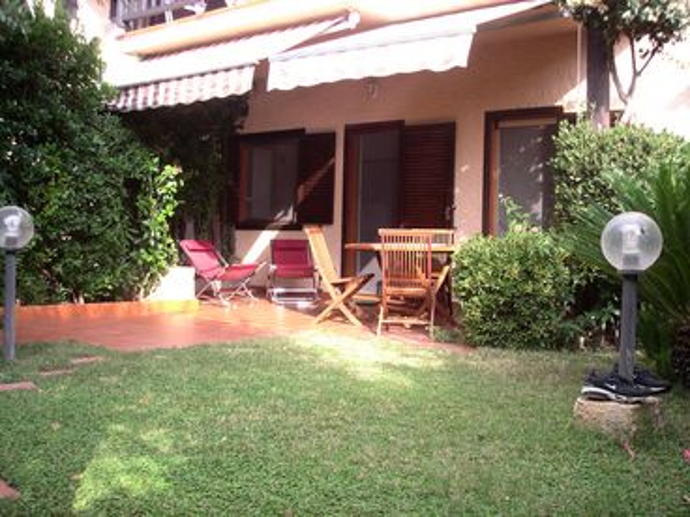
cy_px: 258
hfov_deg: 49.0
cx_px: 345
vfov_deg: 37.7
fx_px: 757
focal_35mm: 38
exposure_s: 1/125
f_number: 2.8
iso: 50
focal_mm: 6
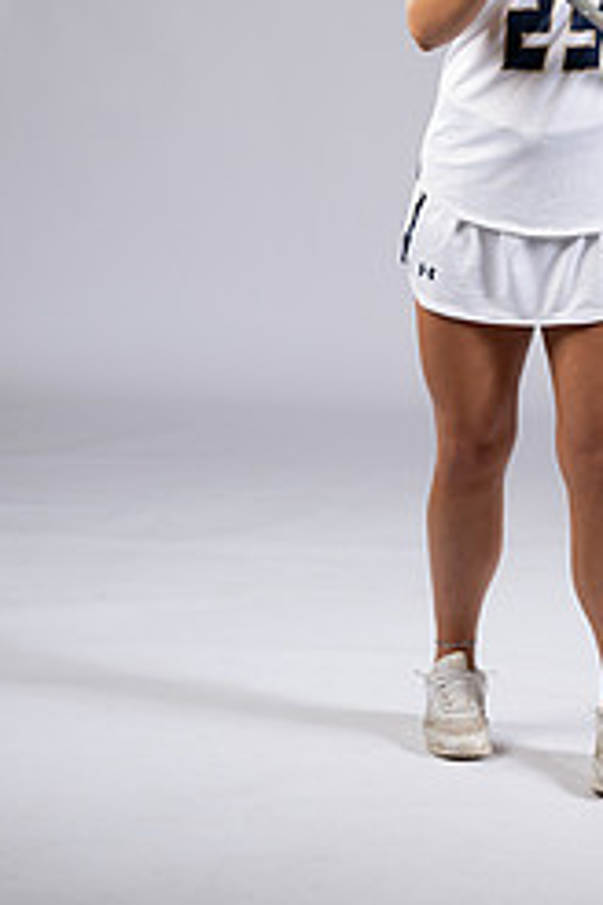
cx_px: 511
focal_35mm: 159
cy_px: 173
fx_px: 3995
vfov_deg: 12.9
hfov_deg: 8.6
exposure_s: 1/200
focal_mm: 87
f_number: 6.3
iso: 250
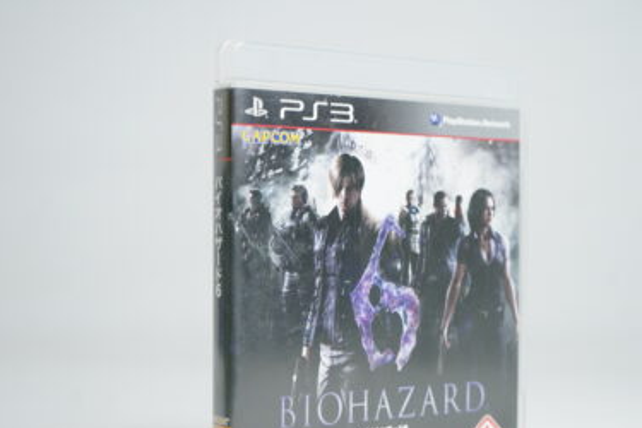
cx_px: 366
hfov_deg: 31.4
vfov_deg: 21.2
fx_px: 1141
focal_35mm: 64
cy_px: 276
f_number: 4.5
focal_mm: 47
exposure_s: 1/30
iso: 160
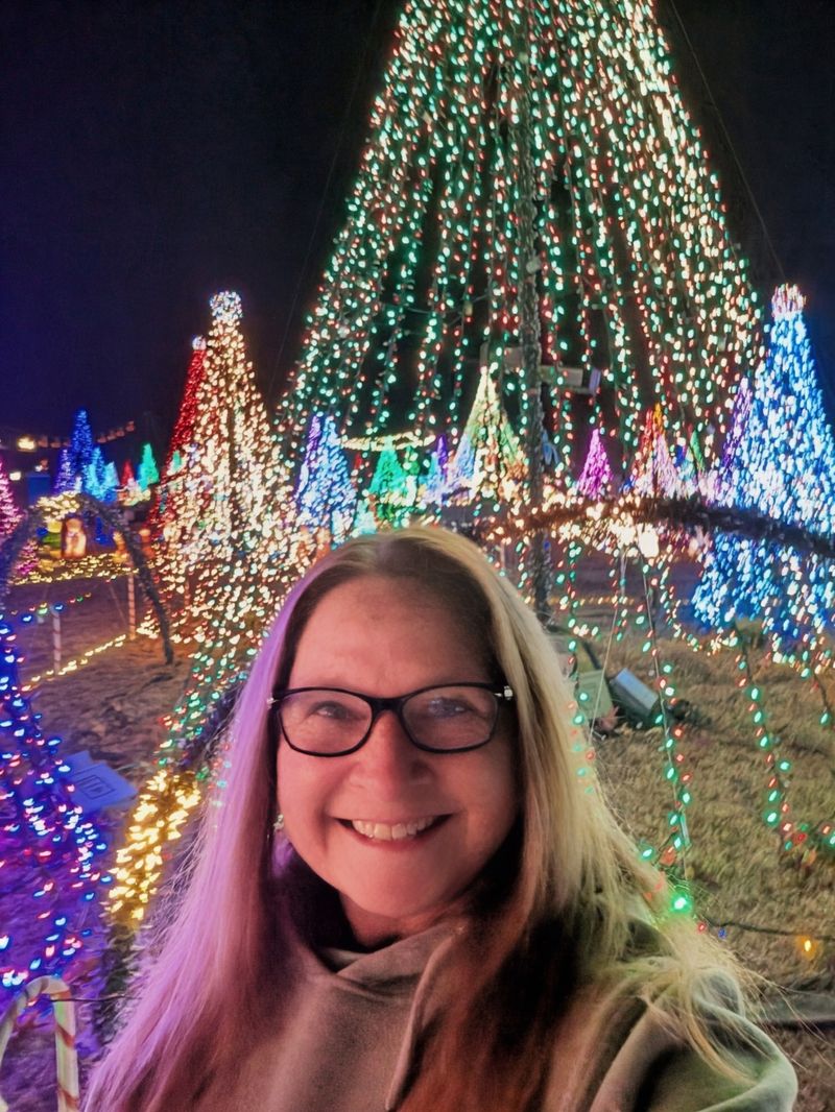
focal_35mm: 21
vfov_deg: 79.0
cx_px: 418
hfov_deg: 63.5
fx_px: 675
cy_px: 556
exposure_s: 1/15
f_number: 2.2
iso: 337
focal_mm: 2.74
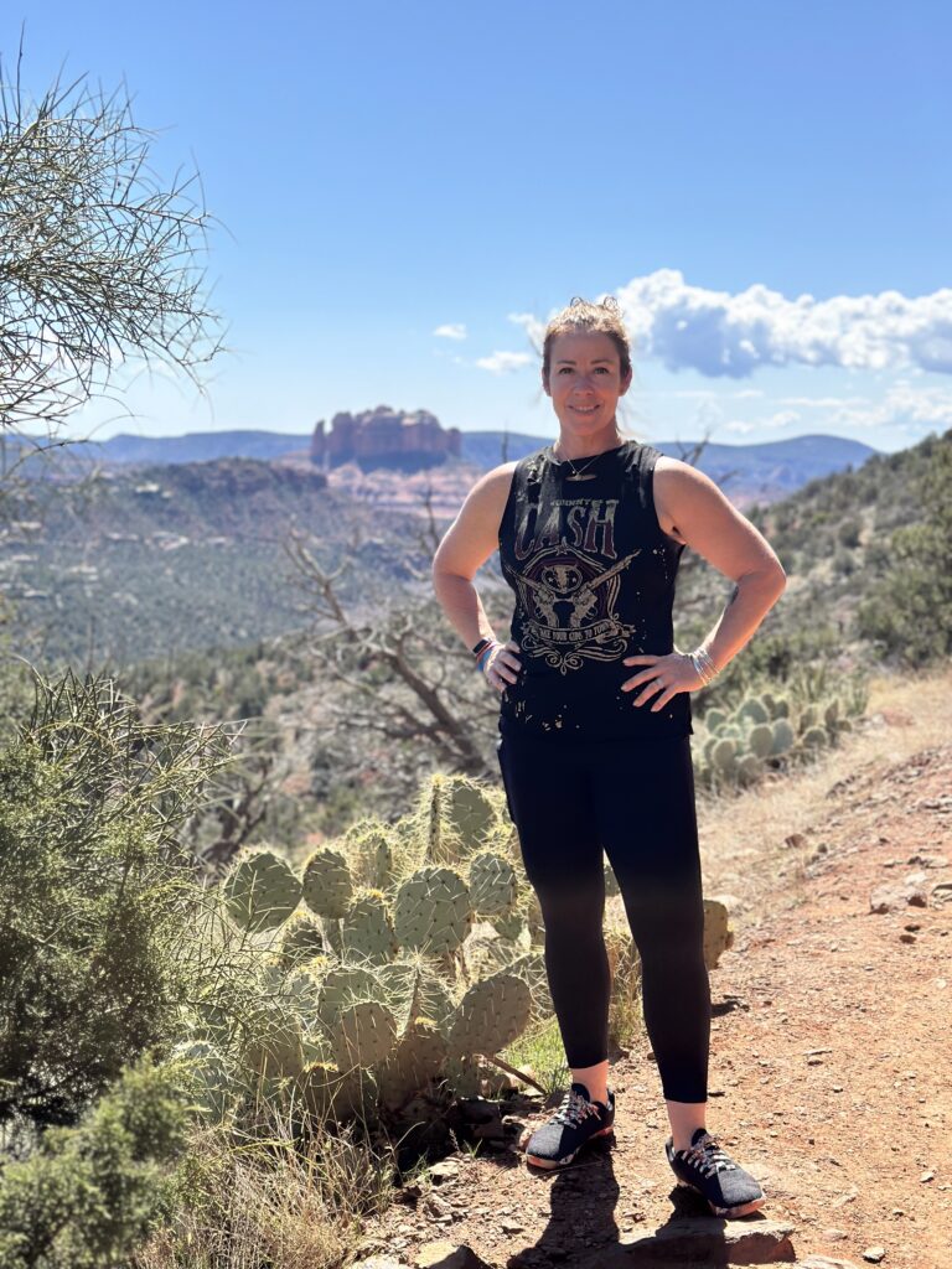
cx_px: 476
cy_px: 634
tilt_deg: -5.4
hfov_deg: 30.3
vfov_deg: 39.7
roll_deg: -1.5
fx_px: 1760
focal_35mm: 48
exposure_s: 1/6623
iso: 100
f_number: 1.78
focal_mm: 6.86
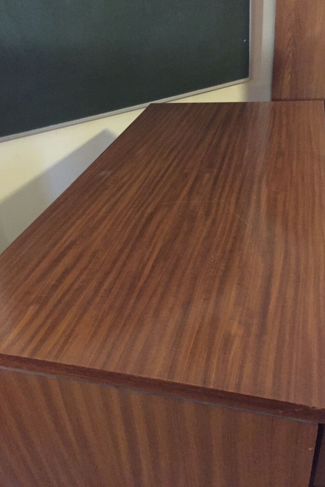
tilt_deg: -33.4
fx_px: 420
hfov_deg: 42.3
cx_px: 165
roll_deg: +6.2
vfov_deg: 60.3
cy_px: 238
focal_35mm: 31
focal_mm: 4.15
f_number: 2.2
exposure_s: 1/17
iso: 1250
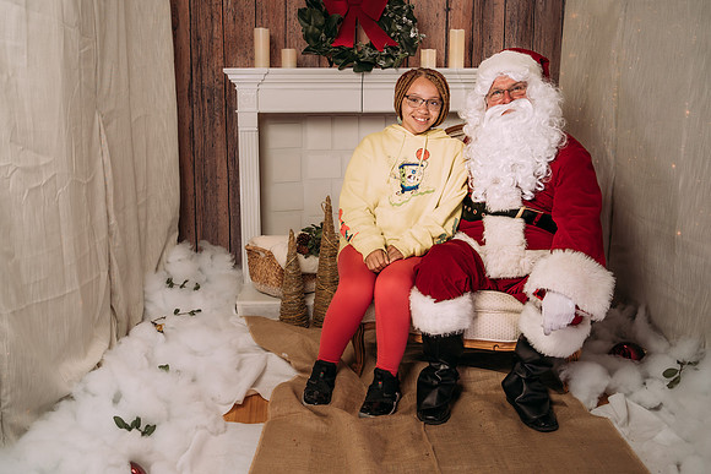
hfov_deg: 50.7
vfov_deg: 35.1
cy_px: 230
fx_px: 750
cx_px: 340
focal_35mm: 38
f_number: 5
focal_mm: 35
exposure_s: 1/100
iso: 100
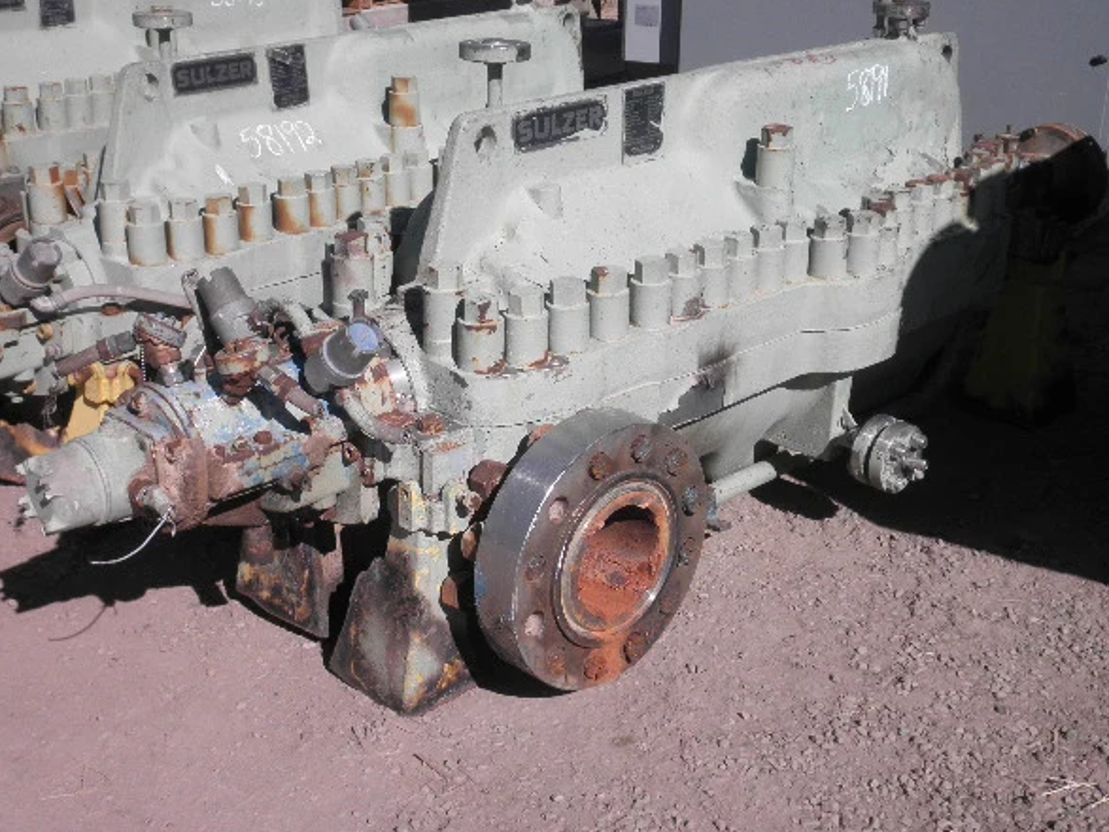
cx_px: 582
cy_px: 410
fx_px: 1537
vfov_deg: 30.3
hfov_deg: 39.7
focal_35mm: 48
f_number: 9.6
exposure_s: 1/160
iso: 64
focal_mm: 7.9
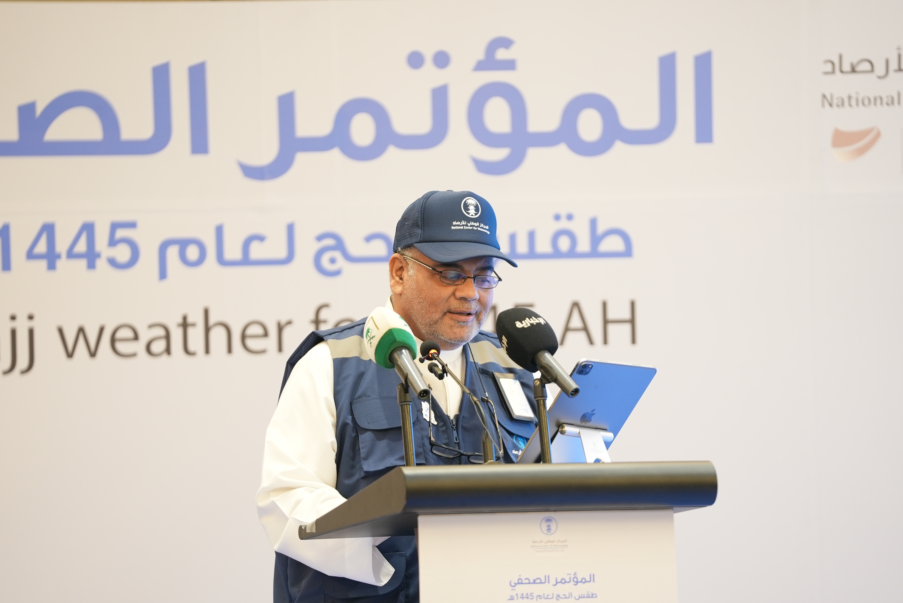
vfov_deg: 6.9
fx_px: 5019
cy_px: 302
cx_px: 452
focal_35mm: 200
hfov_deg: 10.3
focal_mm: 200
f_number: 3.2
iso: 1250
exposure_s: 1/80
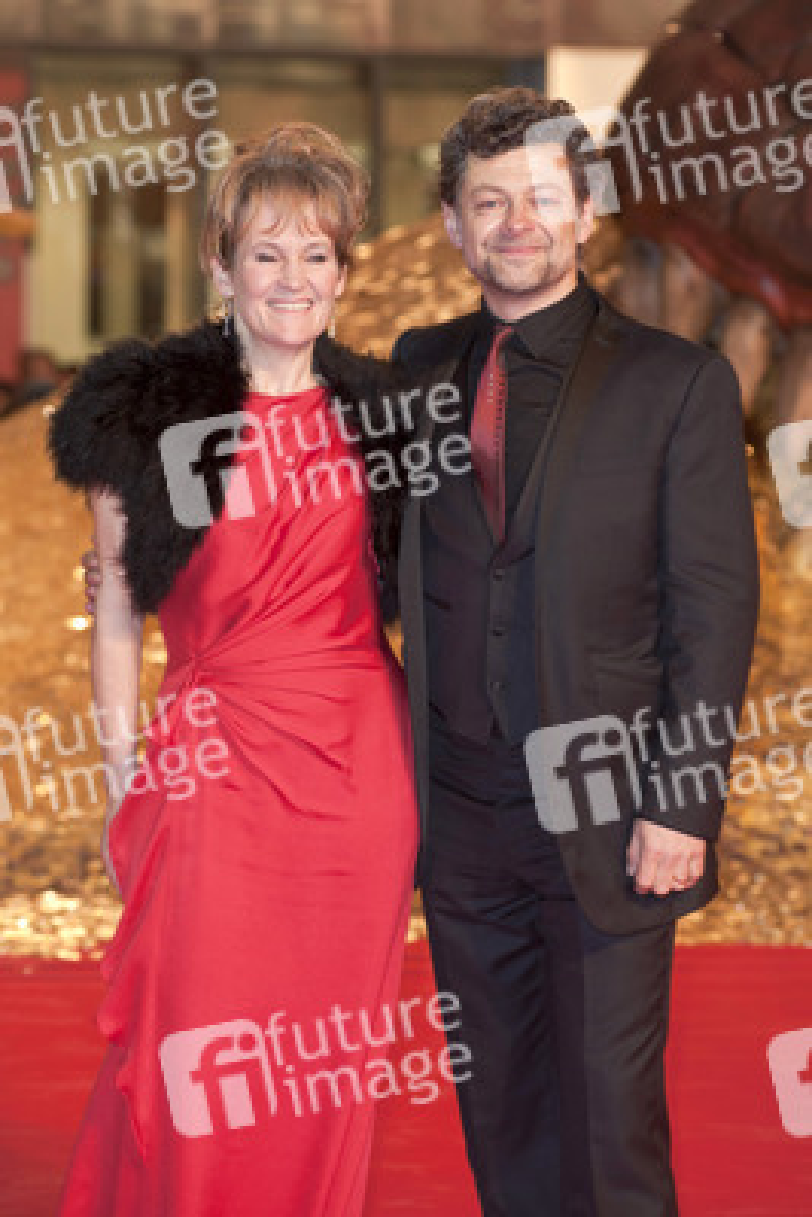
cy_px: 608
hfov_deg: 11.0
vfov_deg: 16.4
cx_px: 406
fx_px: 4225
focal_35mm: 125
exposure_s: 1/100
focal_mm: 125
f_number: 5.6
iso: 1000
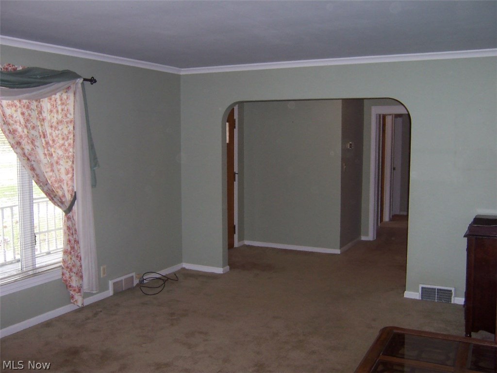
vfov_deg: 39.7
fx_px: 517
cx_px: 248
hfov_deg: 51.4
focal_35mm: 36
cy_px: 186
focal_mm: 5.6
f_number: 2.8
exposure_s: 1/60
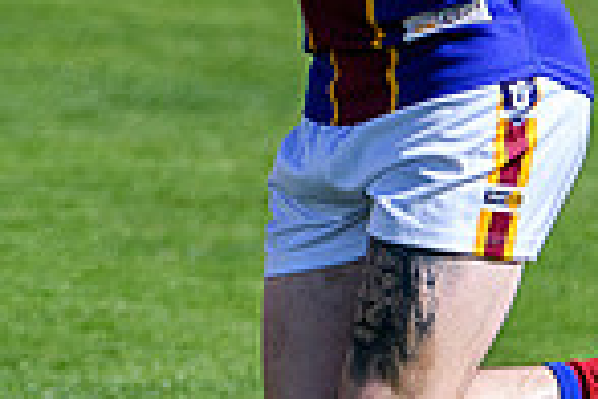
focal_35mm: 1030
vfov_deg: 1.3
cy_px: -269
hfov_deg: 2.0
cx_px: -656
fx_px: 17108
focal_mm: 122
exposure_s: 1/3200
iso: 200
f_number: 2.8
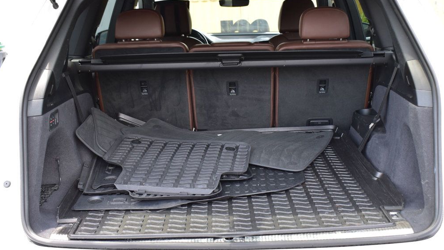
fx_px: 548
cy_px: 133
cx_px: 222
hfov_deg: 44.1
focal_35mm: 47
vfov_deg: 25.7
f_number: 8
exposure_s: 1/50
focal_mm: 29
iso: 400
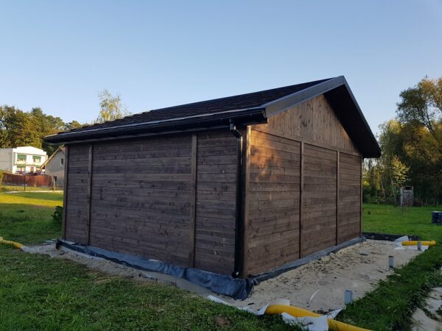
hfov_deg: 67.3
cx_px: 221
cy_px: 166
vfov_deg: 53.1
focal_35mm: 26
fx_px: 332
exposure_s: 1/564
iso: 40
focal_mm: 4.2
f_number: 1.7
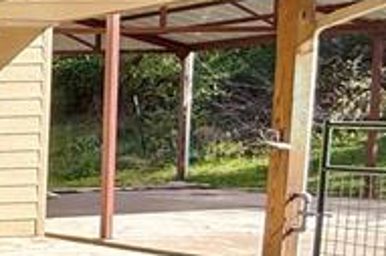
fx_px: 836
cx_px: -505
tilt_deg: -4.8
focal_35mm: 78
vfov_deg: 17.3
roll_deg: +0.5
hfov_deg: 15.7
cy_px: 202
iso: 64
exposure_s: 1/349
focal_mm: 2.22
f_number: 2.2
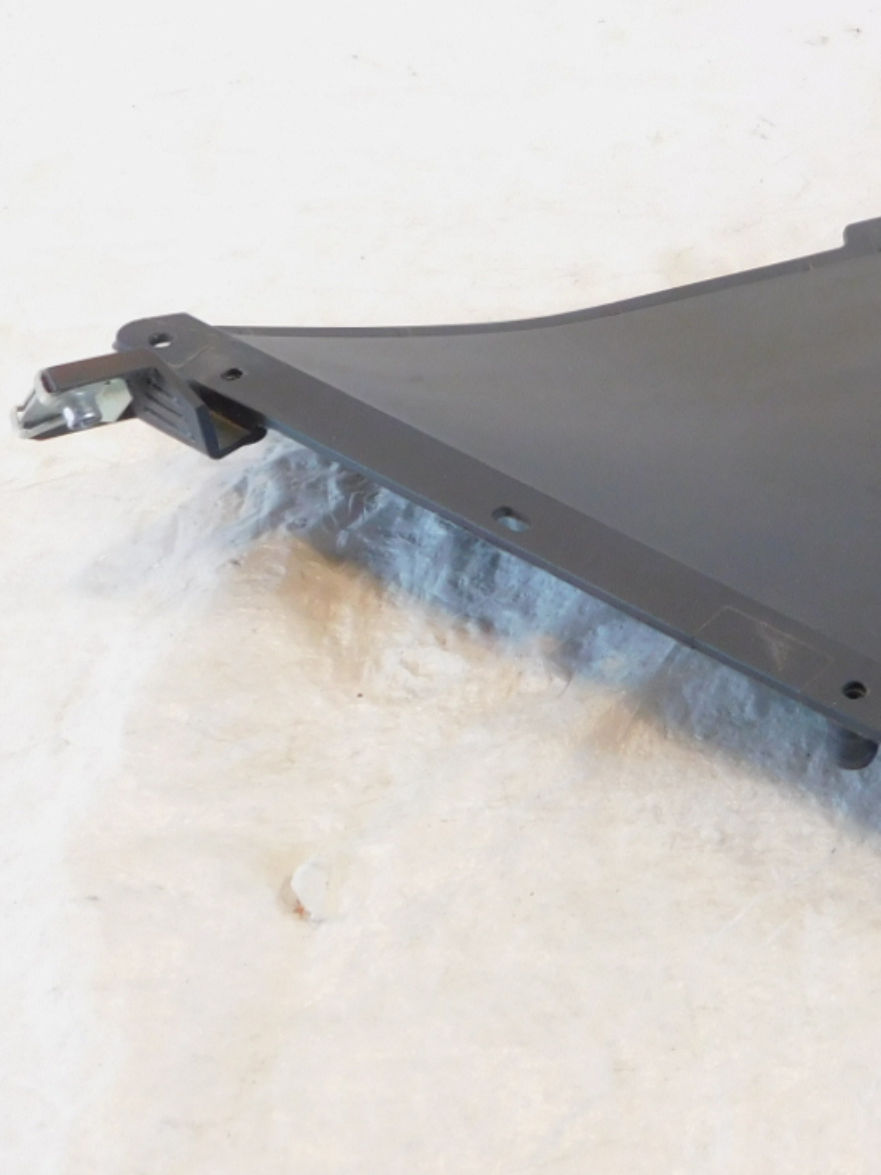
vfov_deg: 37.9
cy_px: 412
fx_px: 1697
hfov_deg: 26.1
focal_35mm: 50
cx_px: 1044
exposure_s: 1/30
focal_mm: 4
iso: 220
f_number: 3
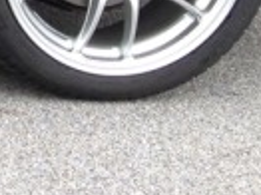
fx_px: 2056
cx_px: -576
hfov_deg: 6.5
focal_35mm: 273
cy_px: -269
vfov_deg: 5.3
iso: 64
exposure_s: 1/284
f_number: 2.4
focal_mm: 4.3
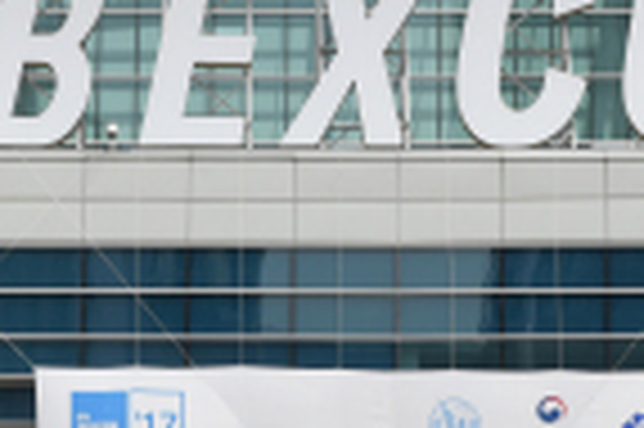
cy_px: 714
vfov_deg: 11.8
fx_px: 1948
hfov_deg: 18.7
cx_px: 185
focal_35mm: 109
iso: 100
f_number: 8
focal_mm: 24
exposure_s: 1/200
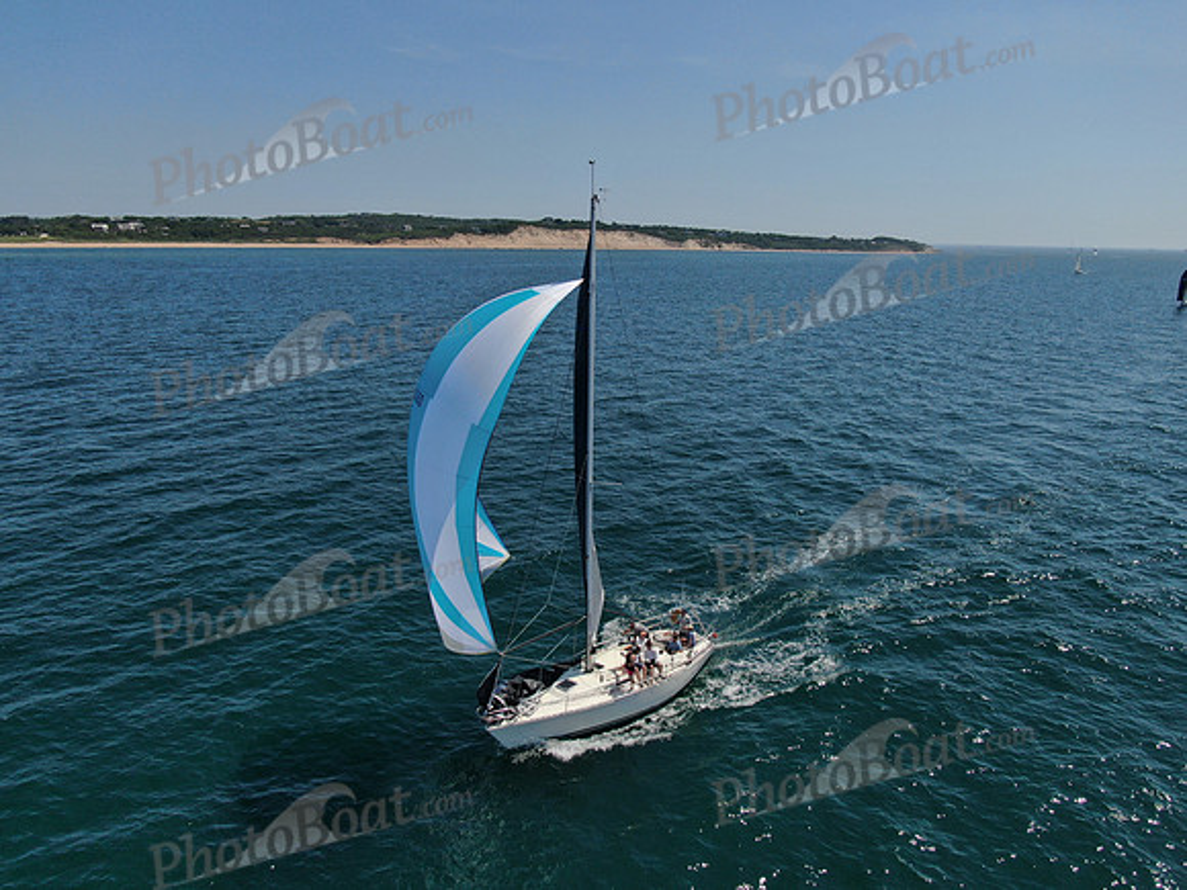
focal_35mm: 24
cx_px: 594
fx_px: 823
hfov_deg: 71.6
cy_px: 445
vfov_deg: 56.8
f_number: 2.8
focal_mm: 4.39
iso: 100
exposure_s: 1/3200
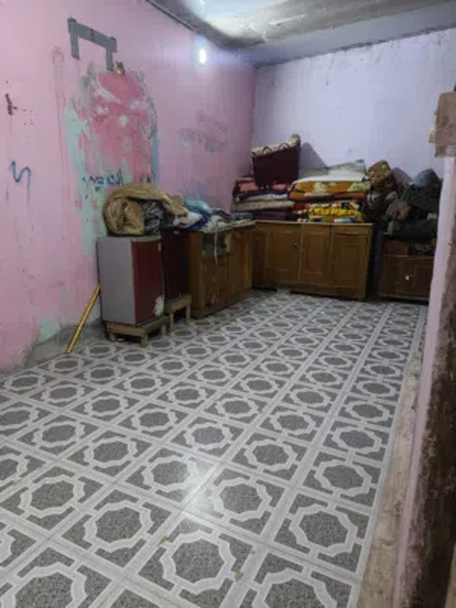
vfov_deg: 73.9
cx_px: 228
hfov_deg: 58.9
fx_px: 404
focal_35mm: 23
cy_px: 304
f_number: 1.8
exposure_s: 1/98.3
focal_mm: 5.56
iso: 400
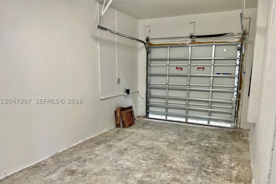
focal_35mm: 28
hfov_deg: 65.5
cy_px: 101
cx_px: 137
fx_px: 215
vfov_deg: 46.3
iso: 64
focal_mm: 5.7
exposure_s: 1/60
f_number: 1.5
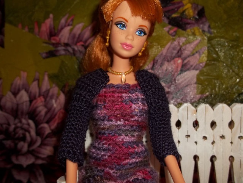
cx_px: 122
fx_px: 232
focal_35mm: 33
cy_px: 92
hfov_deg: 55.4
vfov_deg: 42.9
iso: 64
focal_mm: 5.9
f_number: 3.3
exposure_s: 1/30
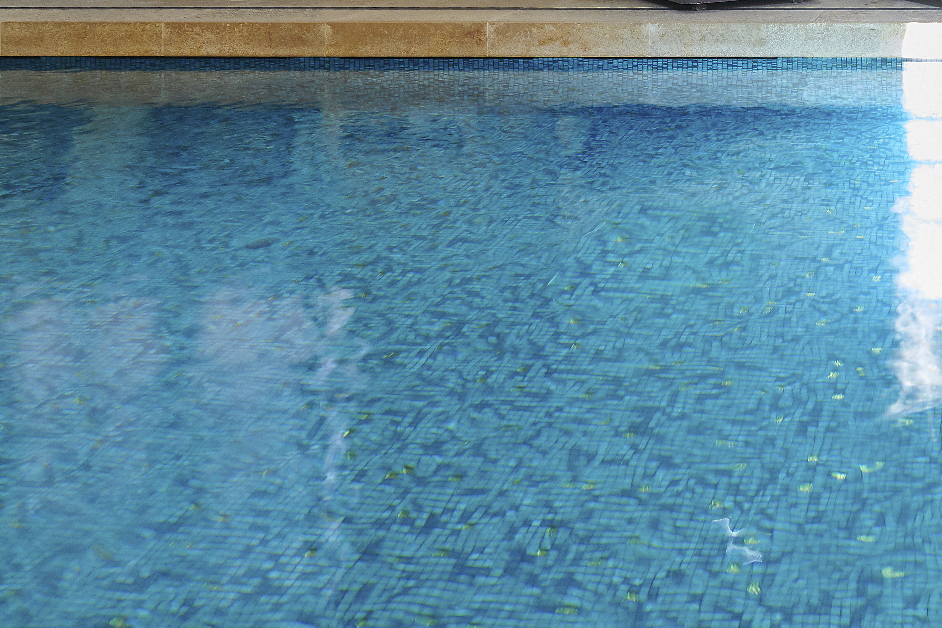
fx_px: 1204
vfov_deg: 25.9
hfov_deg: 37.7
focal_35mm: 46
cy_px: -144
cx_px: 962
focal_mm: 14
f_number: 6.3
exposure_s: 1/6
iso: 320
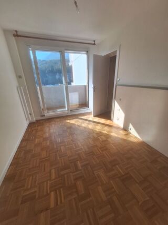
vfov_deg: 106.2
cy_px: 112
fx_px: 84
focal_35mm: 13
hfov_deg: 89.9
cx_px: 84
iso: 40
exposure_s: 1/728
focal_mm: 1.74
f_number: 2.2
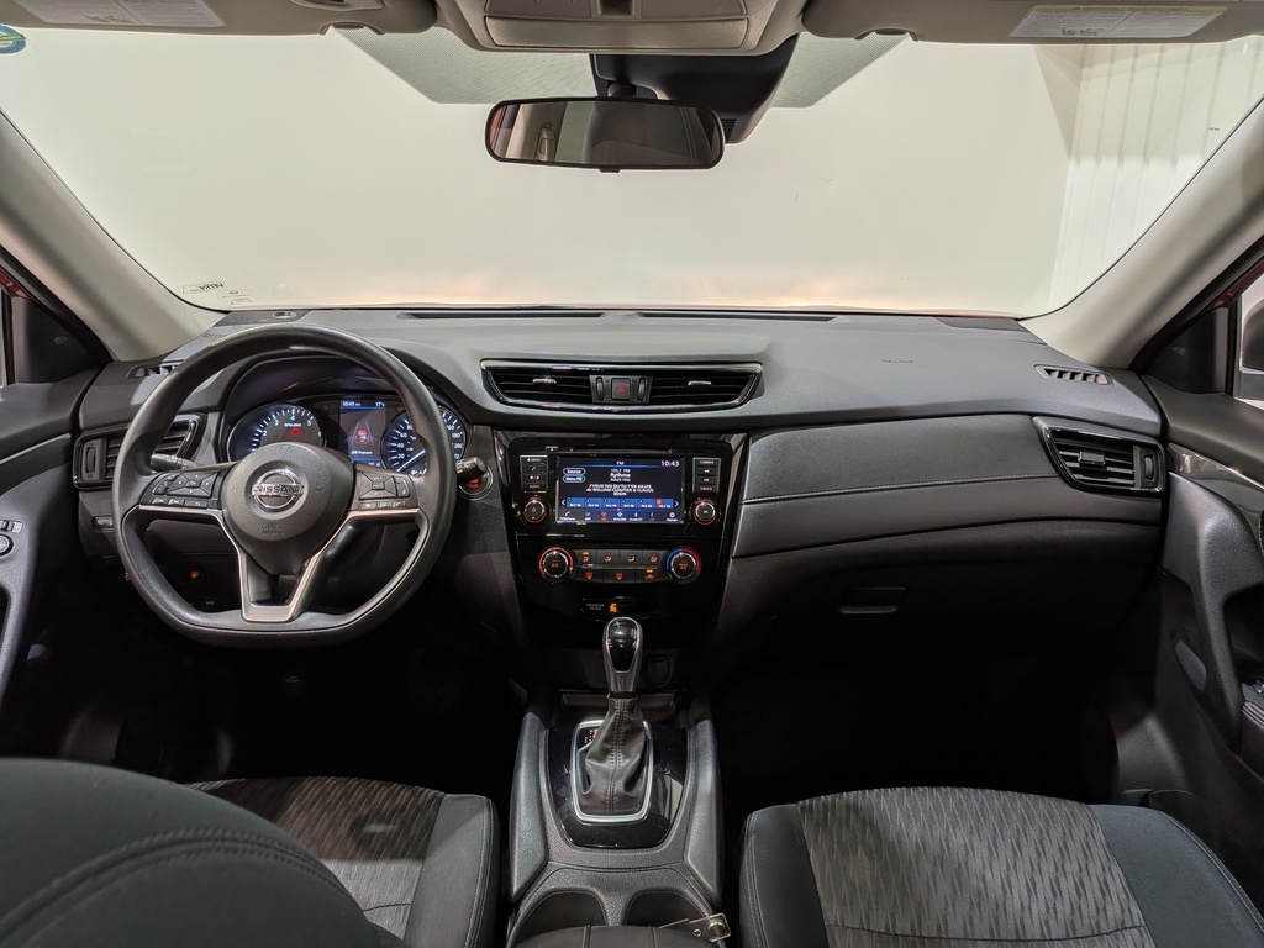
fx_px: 876
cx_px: 632
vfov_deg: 56.8
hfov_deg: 71.6
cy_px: 474
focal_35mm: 24
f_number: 1.7
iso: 27
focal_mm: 4.53
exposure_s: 1/160
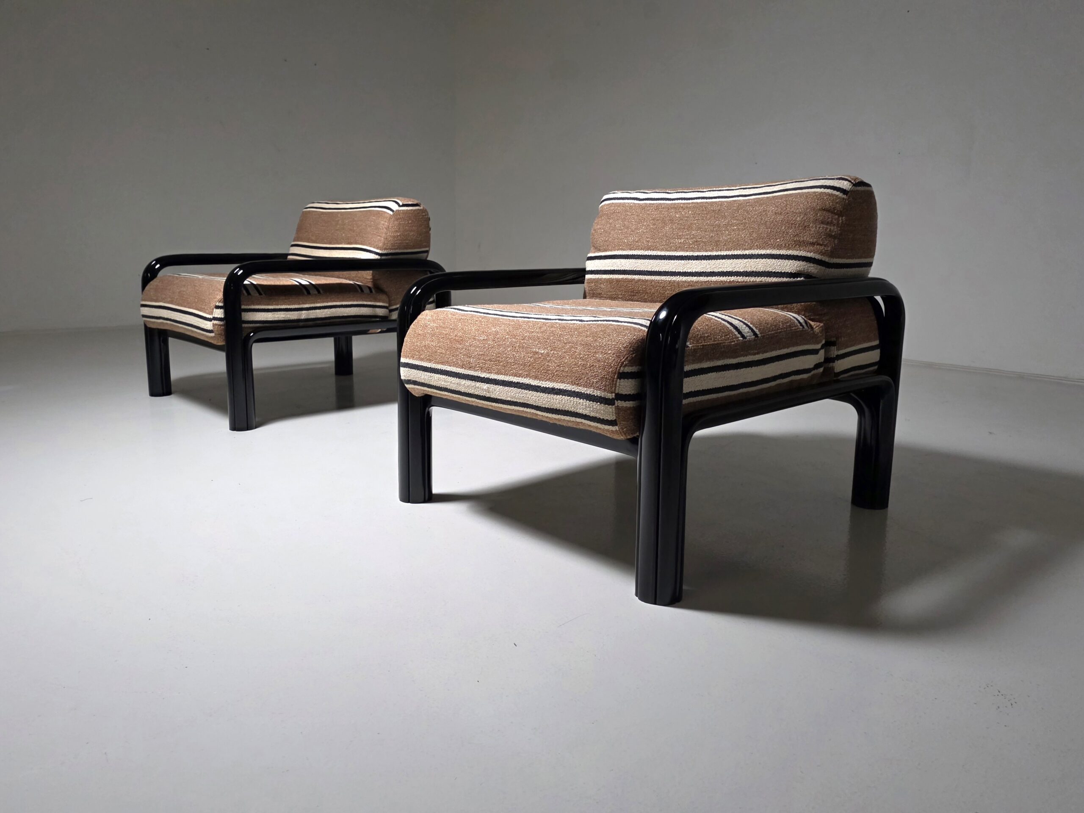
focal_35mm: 23
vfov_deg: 58.9
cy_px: 406
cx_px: 542
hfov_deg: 73.9
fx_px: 720
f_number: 1.7
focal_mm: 6.3
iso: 400
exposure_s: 1/101
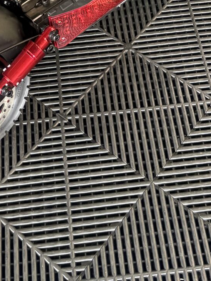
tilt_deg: -36.6
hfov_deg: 16.2
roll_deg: +3.9
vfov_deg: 18.7
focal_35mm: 91
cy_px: -155
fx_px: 739
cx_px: 90
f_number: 1.6
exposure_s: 1/60
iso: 400
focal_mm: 5.96
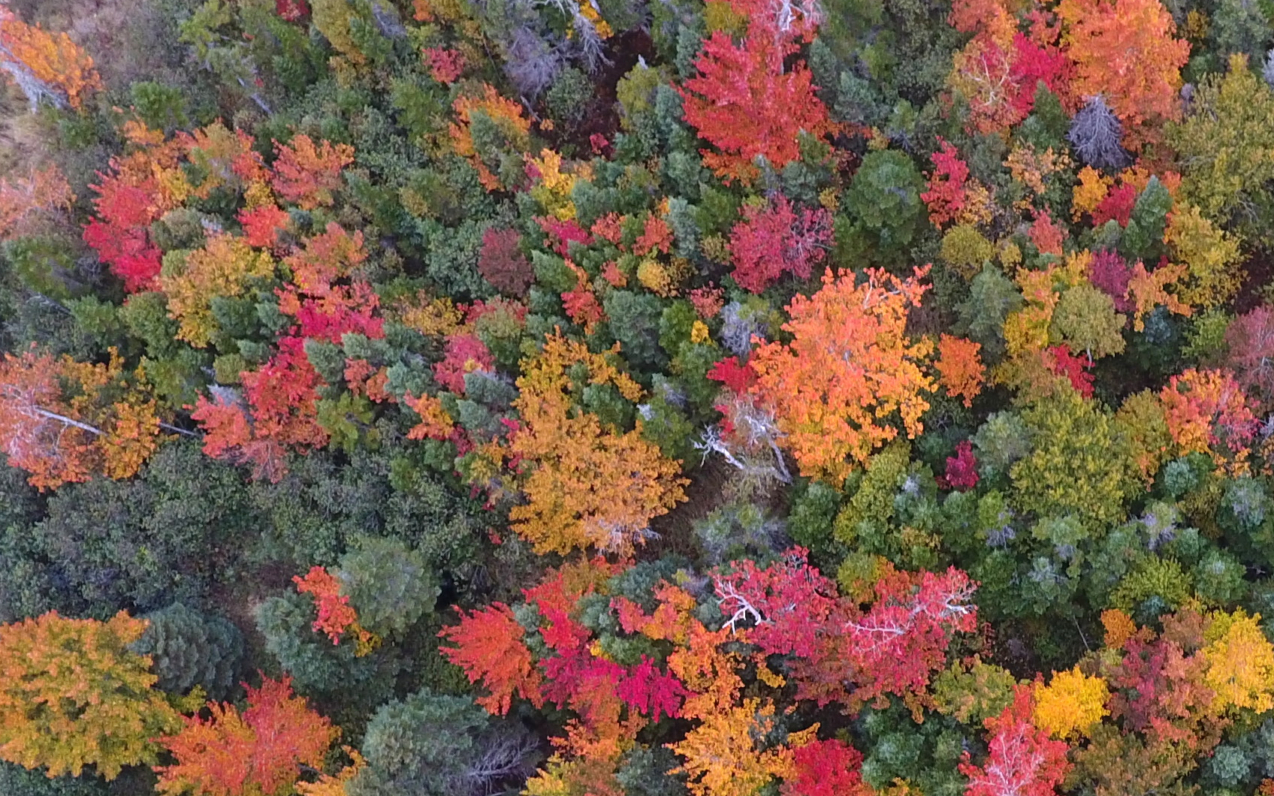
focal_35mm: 50
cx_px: 1172
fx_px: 1736
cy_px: 876
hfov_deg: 37.4
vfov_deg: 24.1
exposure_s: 1/109
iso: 100
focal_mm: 3.61
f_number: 2.8
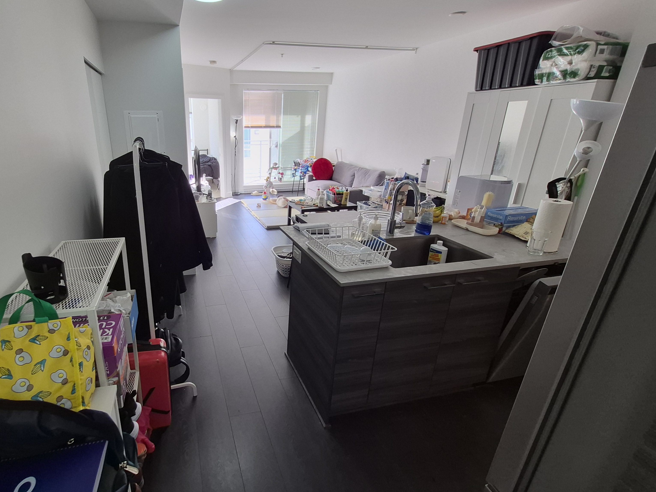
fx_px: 322
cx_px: 250
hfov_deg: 89.4
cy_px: 243
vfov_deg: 74.7
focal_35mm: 17
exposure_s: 1/60
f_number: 2.2
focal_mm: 1.74
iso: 100
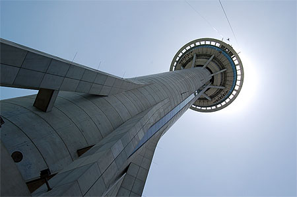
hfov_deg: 43.7
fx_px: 370
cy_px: 98
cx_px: 148
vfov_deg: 29.7
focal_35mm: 45
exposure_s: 1/400
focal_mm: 30
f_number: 10
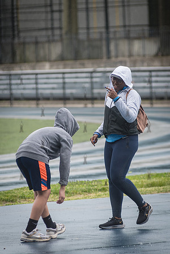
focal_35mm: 300
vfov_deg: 6.9
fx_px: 2124
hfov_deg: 4.6
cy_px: 127
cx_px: 99
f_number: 4
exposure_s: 1/1250
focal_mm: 200
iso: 400
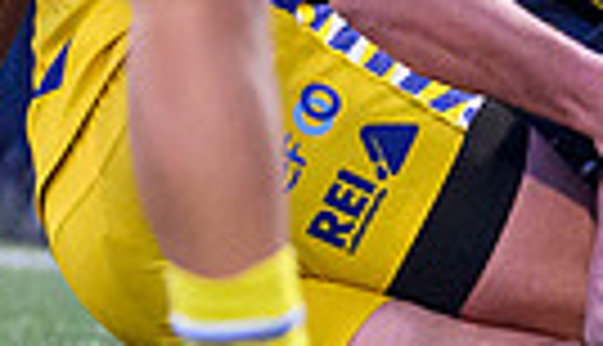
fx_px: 59292
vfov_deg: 0.3
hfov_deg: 0.6
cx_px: 1519
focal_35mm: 3689
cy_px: 296
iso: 6400
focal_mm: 400
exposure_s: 1/1250
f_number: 2.8
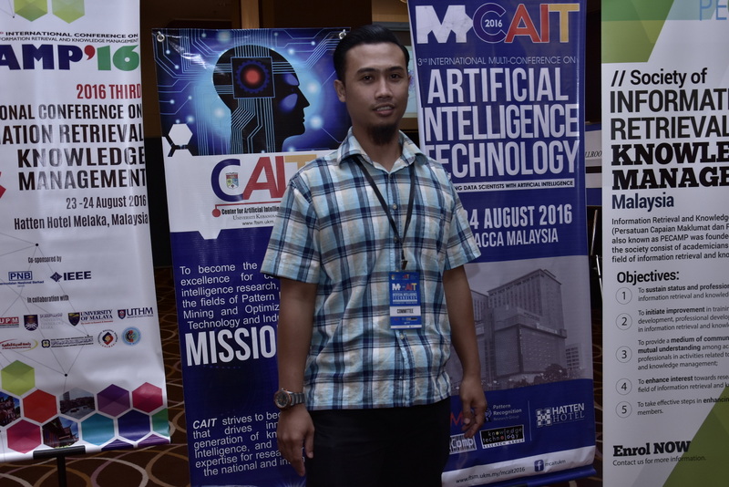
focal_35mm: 45
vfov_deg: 29.9
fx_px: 912
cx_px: 364
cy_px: 244
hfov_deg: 43.6
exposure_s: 1/50
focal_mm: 30
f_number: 6.3
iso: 320
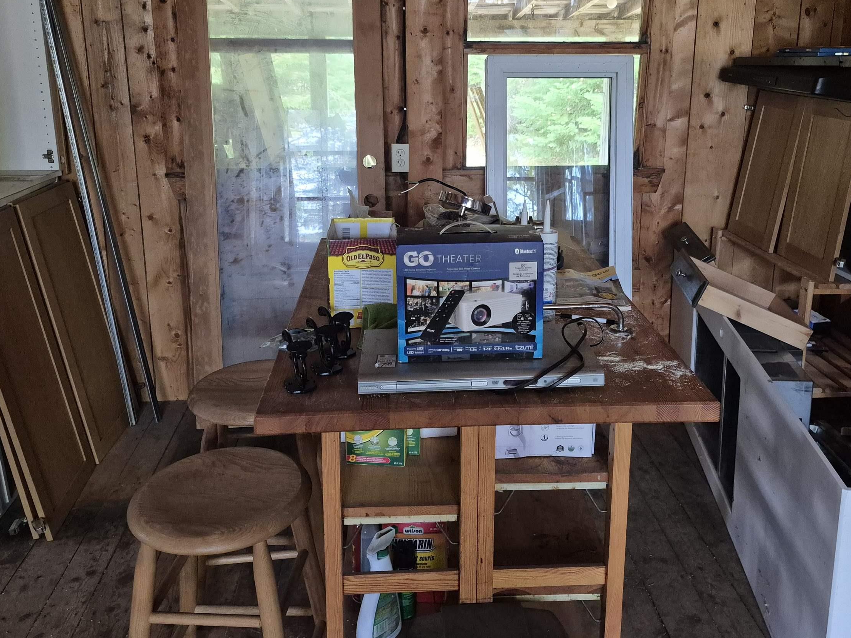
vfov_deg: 43.7
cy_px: 225
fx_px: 787
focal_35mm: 32
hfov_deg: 56.7
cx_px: 473
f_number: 1.8
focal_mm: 5.4
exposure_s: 1/60
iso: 1000
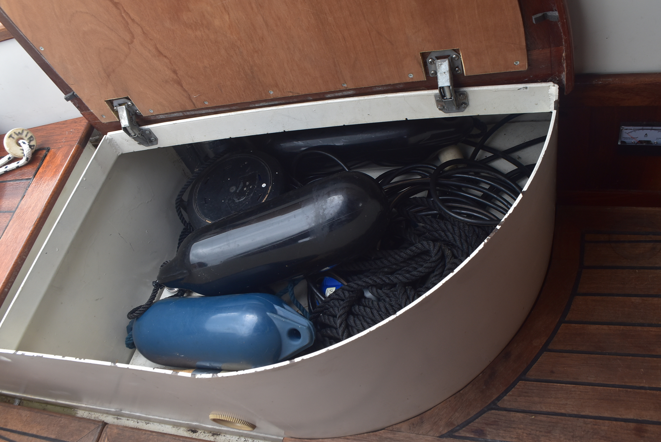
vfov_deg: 43.7
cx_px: 330
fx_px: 551
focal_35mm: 30
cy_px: 221
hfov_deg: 61.9
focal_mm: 20
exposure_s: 1/125
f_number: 9
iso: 400
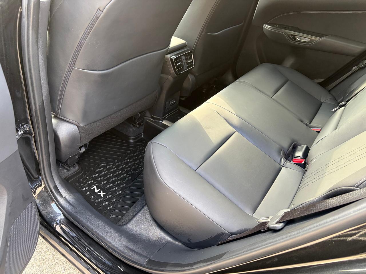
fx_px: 275
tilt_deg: -38.8
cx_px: 183
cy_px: 137
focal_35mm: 26
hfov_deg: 67.3
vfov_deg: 53.1
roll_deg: -6.3
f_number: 1.6
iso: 125
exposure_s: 1/66
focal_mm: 5.96
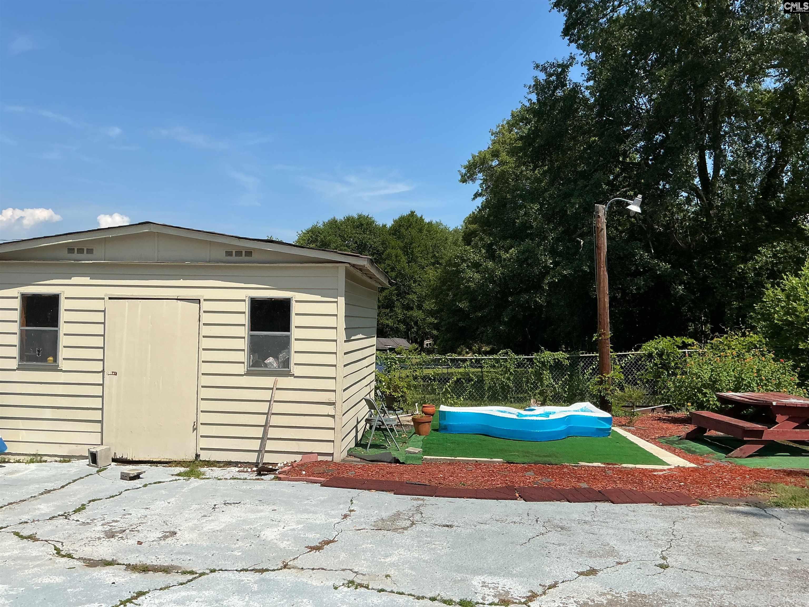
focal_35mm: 29
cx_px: 404
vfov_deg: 48.2
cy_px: 304
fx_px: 678
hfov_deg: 61.7
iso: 25
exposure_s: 1/2667
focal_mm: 3
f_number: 1.8
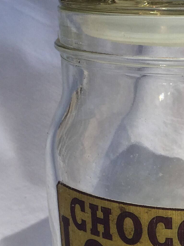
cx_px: 171
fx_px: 659
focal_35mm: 93
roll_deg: -0.2
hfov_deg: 15.7
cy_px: 208
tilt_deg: -19.5
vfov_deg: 20.8
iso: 32
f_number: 2.2
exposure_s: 1/1068
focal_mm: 4.15
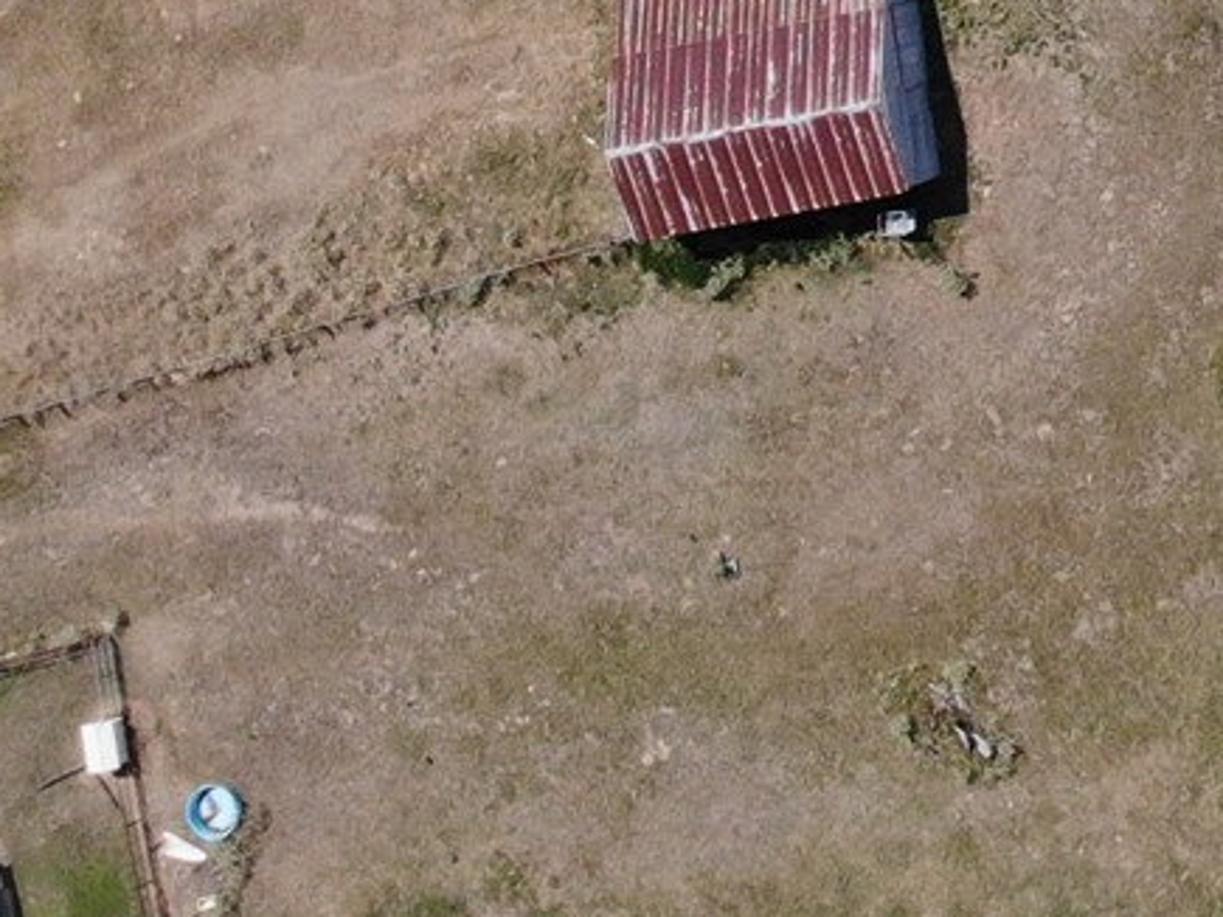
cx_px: 2775
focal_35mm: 113
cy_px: -1122
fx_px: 3991
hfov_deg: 13.6
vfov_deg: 11.4
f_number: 2.8
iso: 126
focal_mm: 4.5
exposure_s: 1/249
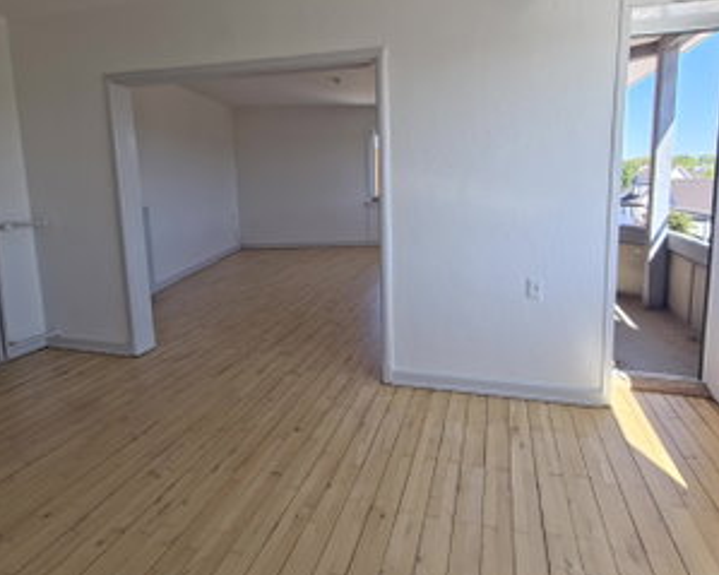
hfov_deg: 89.4
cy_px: 221
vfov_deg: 75.8
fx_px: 362
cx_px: 394
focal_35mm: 17
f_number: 2.2
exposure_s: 1/236
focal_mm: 2.2
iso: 50
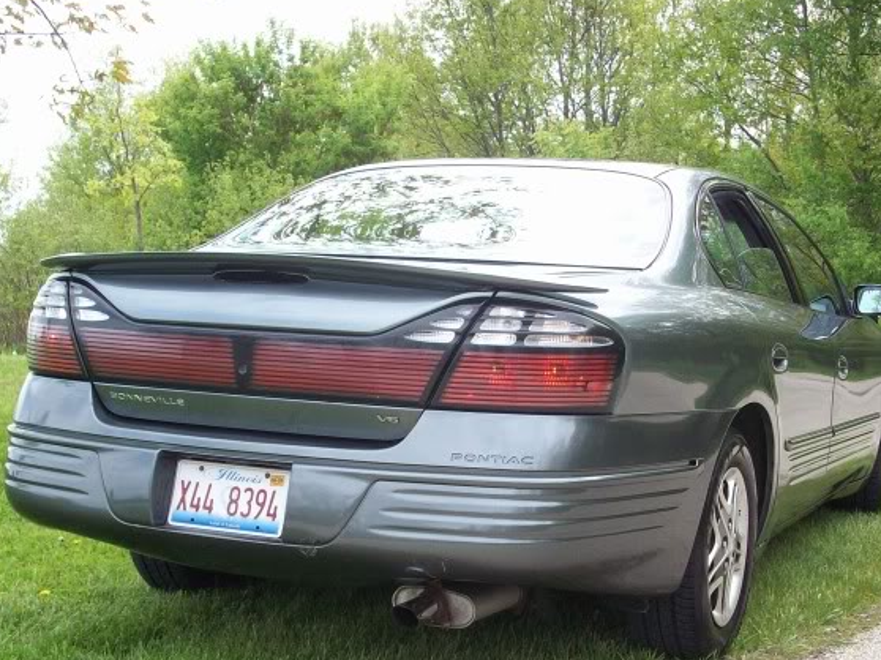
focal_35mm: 66
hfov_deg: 29.4
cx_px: 493
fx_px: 1679
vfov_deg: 22.2
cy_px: 429
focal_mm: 7.6
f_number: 3.1
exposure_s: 1/290
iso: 80
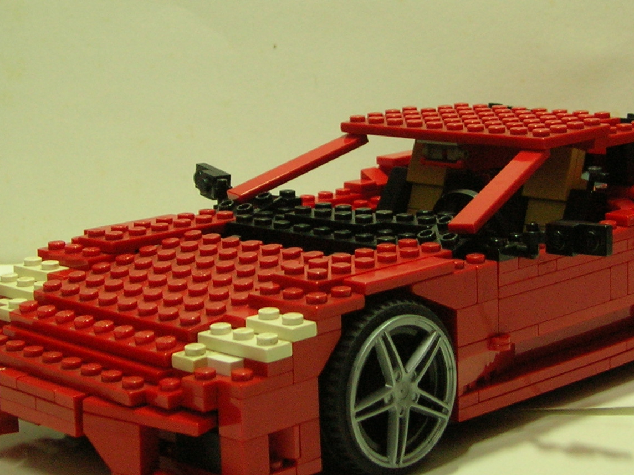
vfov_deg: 17.4
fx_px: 1537
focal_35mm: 84
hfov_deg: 23.3
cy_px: 120
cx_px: 382
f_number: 3.1
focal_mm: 7
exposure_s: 1/4.2
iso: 110
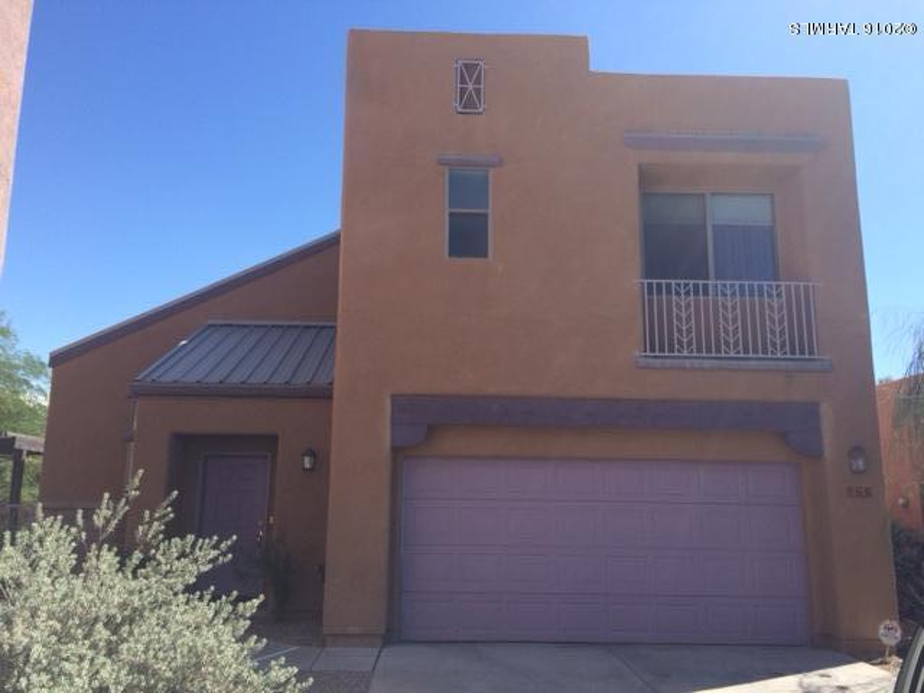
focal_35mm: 29
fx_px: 774
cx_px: 462
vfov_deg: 48.2
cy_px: 346
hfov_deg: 61.7
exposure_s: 1/1709
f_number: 2.2
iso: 32
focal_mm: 4.15
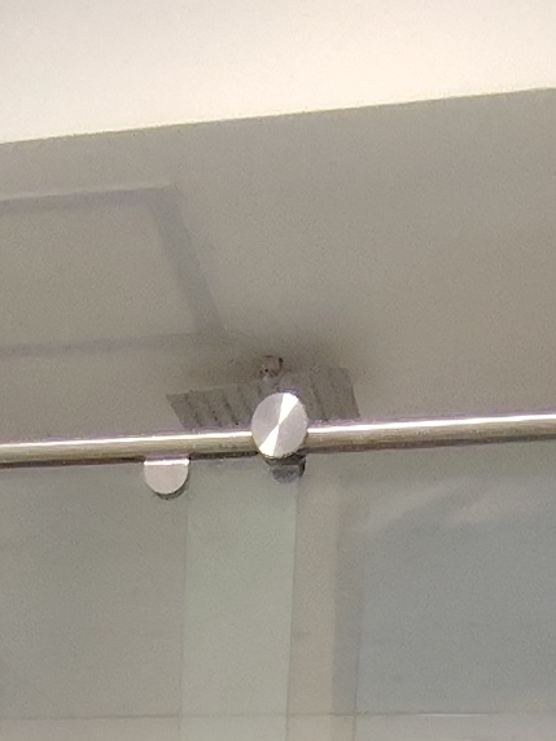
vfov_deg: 18.3
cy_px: 1421
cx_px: 121
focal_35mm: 77
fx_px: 1649
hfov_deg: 19.0
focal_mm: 1.42
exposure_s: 1/33.3
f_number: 2.2
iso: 308
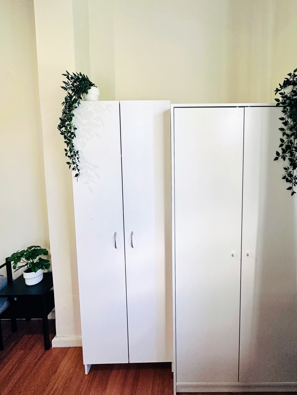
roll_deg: -0.4
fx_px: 194
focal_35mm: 17
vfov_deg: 90.4
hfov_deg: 74.0
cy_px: 169
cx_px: 176
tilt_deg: -5.8
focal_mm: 2.22
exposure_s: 1/99
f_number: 2.2
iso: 200
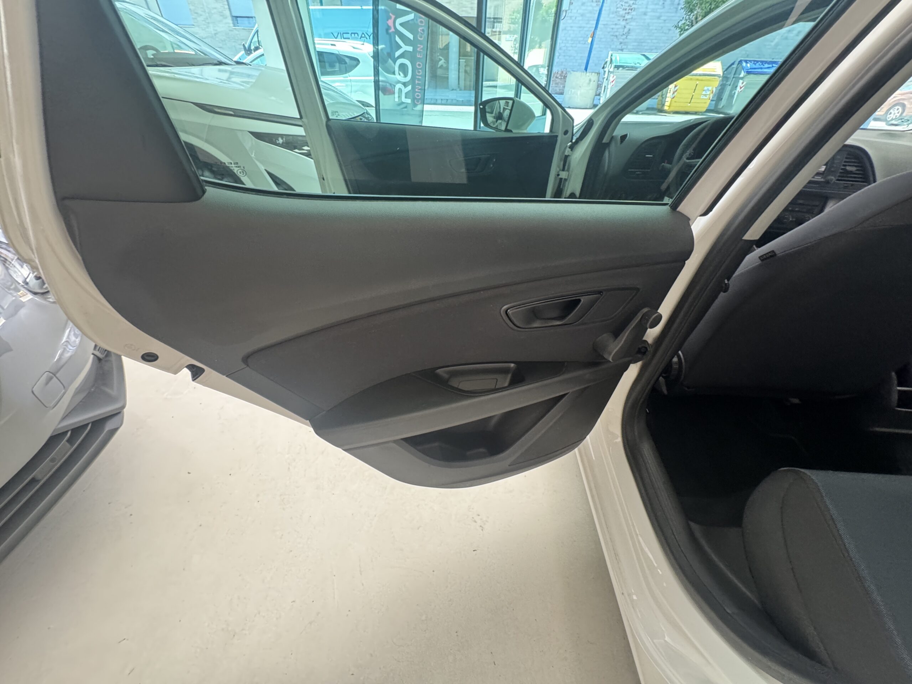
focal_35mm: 14
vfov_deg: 85.7
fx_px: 369
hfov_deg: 102.1
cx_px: 456
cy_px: 342
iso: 400
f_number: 2.2
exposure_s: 1/60
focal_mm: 2.22
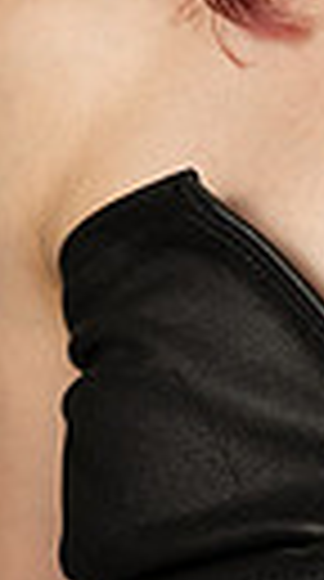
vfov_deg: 9.5
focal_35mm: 222
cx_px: 508
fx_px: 3411
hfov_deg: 5.4
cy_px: -286
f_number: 2.8
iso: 400
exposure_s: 1/400
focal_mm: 47
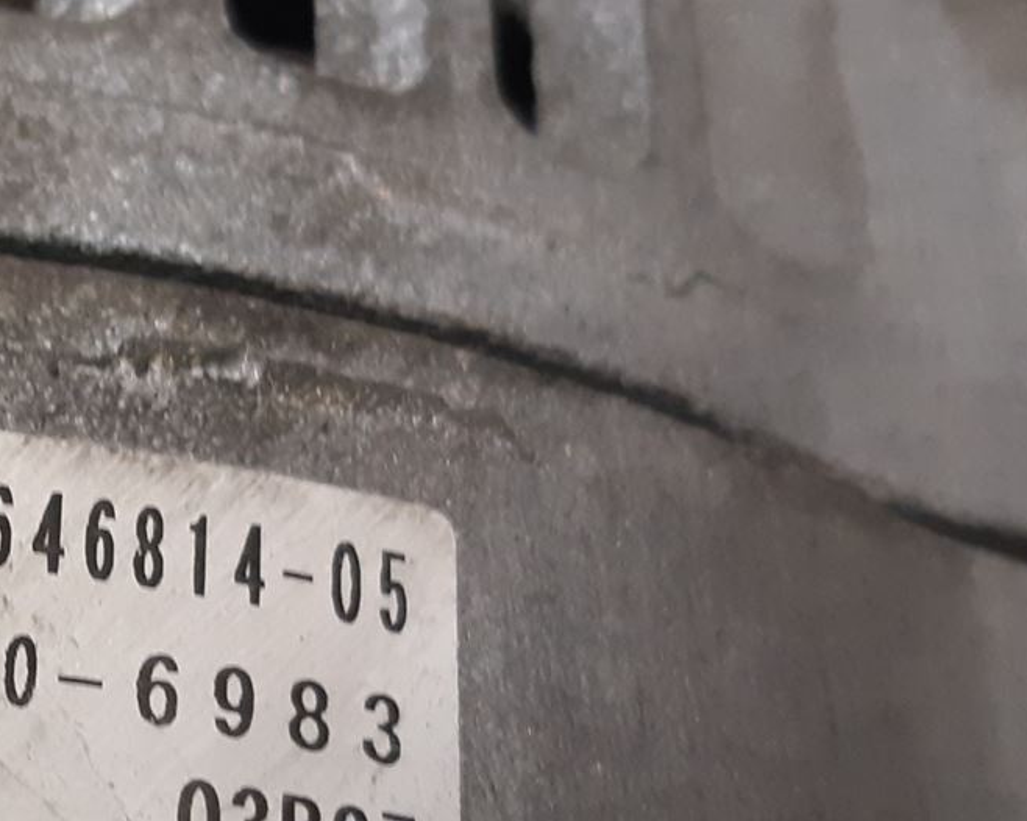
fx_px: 2401
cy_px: 548
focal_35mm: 79
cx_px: -86
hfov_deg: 22.8
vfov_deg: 19.3
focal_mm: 3.93
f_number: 1.7
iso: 200
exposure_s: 1/50
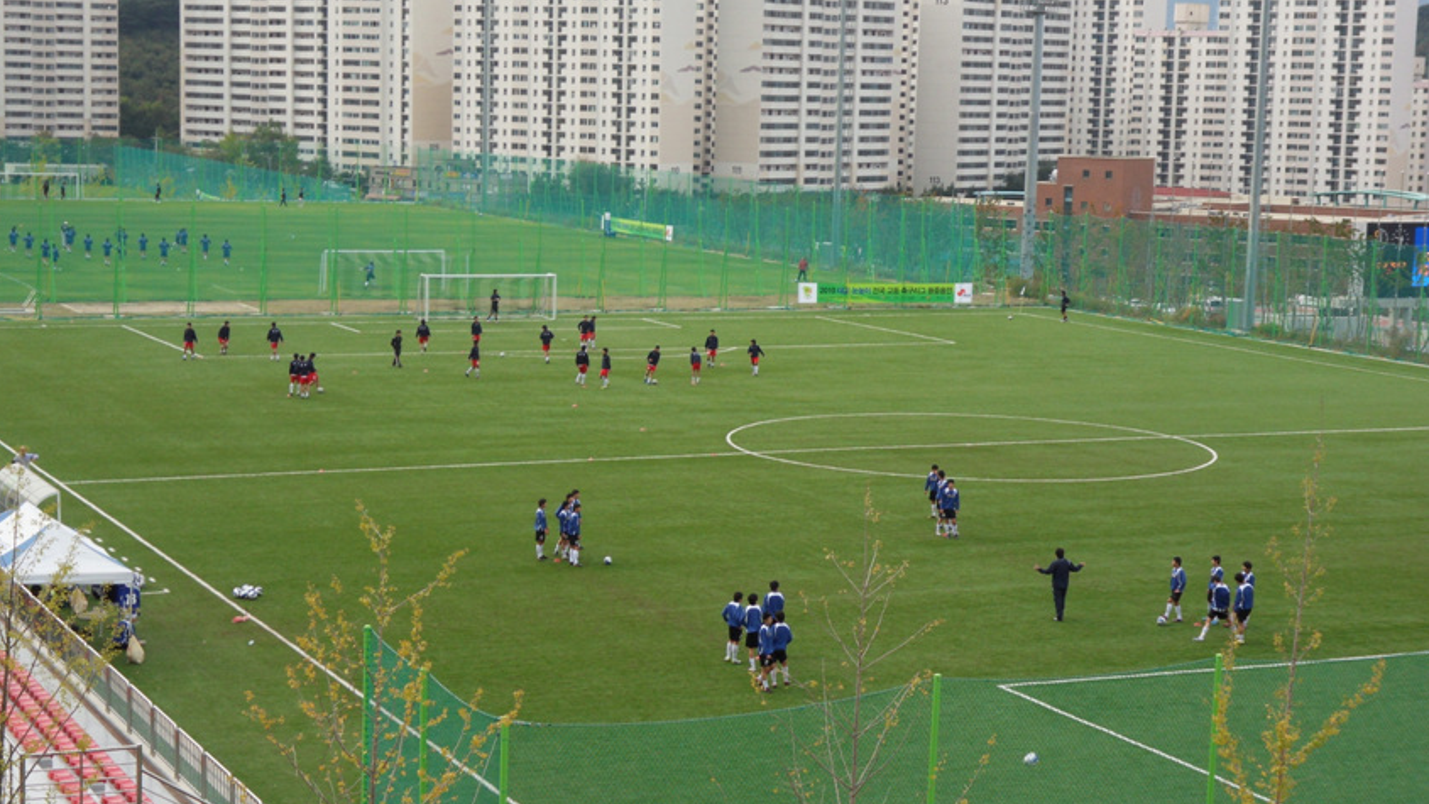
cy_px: 405
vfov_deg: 15.7
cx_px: 711
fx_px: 2917
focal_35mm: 77
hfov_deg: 27.5
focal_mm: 12.3
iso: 80
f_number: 5.1
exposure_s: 1/250
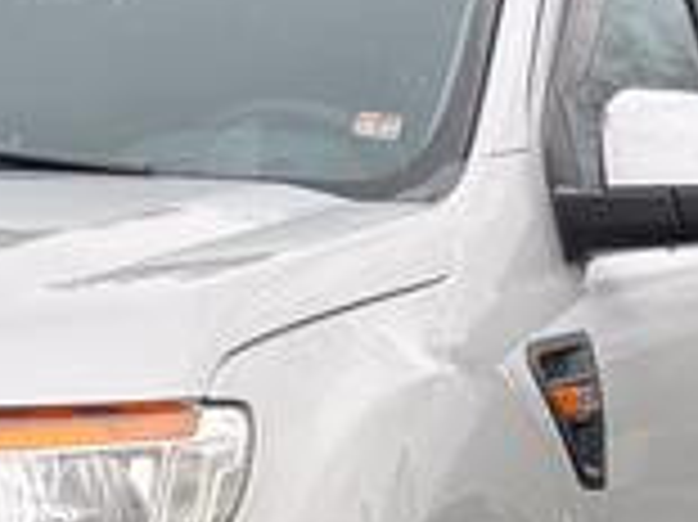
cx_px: -72
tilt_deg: -5.3
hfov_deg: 6.2
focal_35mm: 318
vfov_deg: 4.7
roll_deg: -0.4
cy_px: 544
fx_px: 6407
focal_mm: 9
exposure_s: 1/121
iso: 25
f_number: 2.8
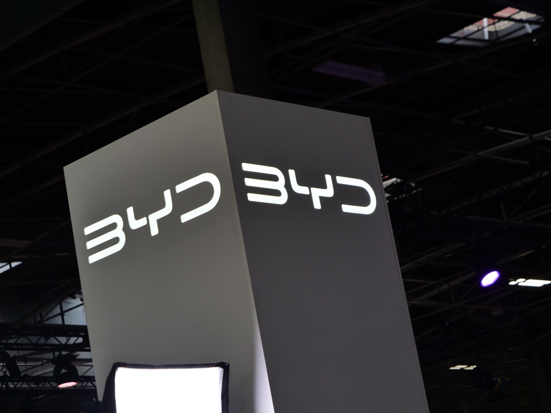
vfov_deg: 14.2
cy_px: 206
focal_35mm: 104
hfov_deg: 18.9
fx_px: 1655
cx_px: 276
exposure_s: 1/125
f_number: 4
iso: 200
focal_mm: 52
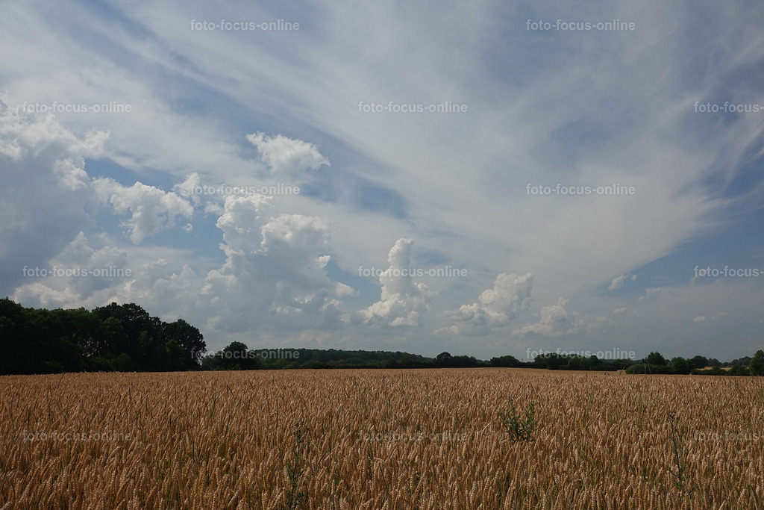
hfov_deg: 55.8
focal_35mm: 34
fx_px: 722
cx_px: 382
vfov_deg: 38.9
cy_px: 255
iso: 100
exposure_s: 1/1000
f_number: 4.5
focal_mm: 12.63
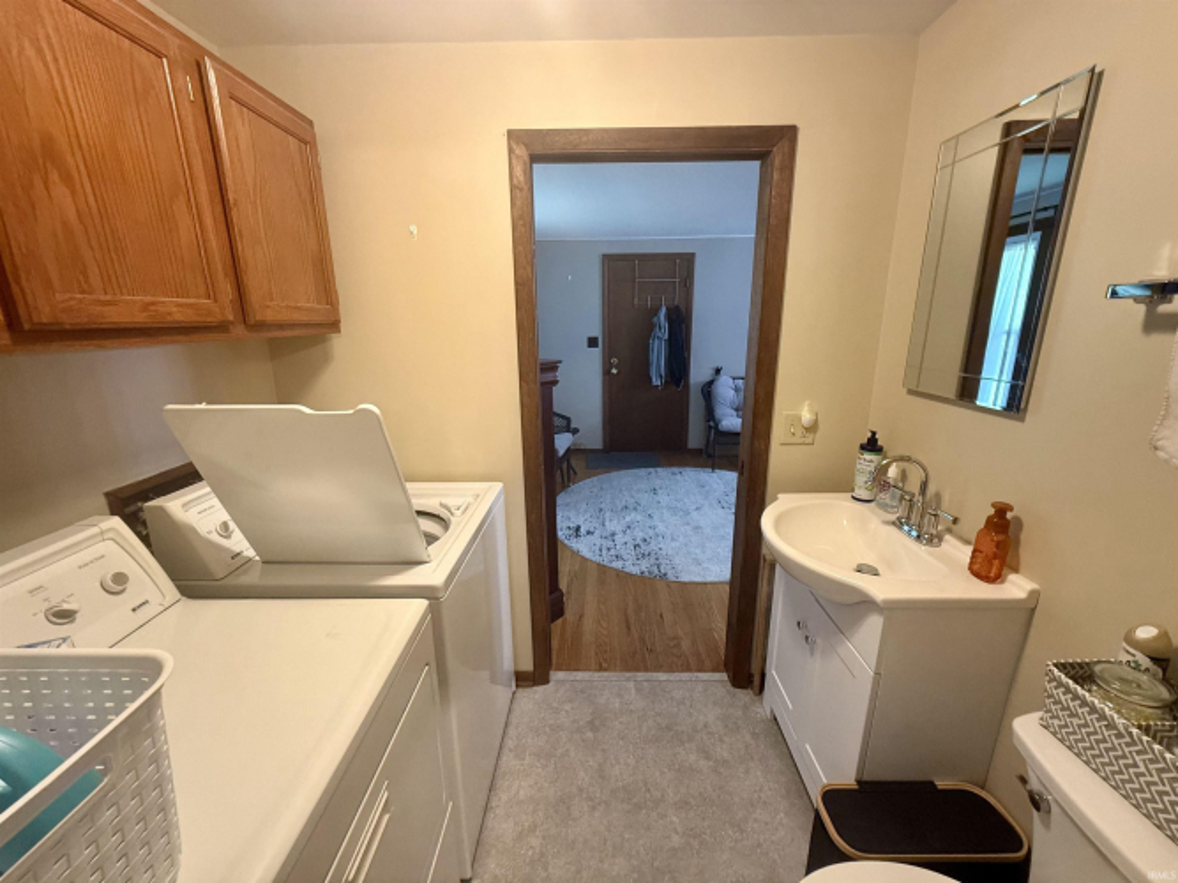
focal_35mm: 14
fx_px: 476
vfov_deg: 85.7
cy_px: 442
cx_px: 589
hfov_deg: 102.1
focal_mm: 2.22
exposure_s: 1/60
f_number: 2.2
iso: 320
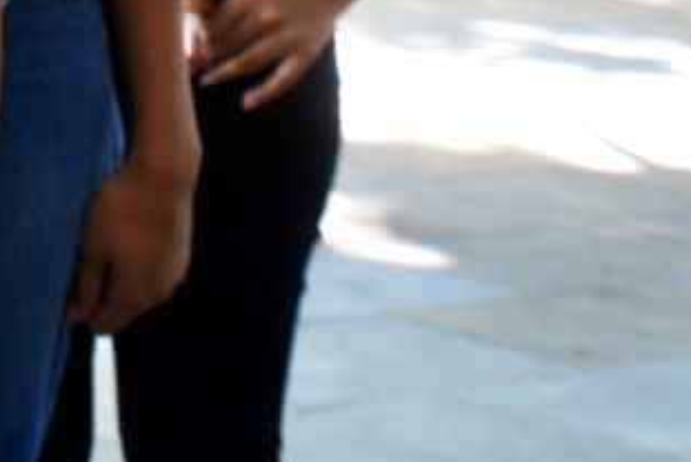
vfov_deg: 8.0
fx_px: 2997
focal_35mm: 156
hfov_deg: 10.9
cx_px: -1018
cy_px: -706
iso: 500
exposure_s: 1/160
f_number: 5
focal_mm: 30
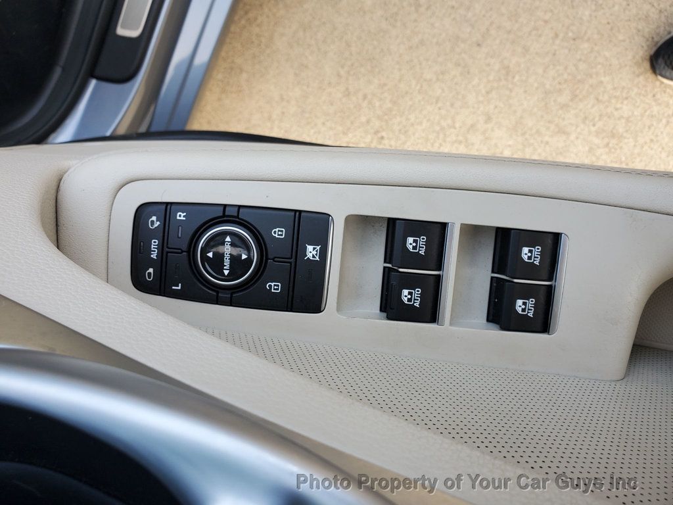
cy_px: 252
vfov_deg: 53.1
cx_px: 336
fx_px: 505
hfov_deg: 67.3
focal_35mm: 26
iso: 64
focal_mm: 4.3
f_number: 2.4
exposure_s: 1/120
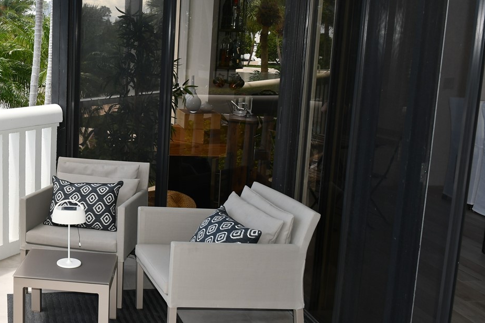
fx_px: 593
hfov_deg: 41.2
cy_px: 142
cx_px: 53
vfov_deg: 30.5
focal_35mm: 44
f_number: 5
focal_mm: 16
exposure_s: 1/250
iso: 100
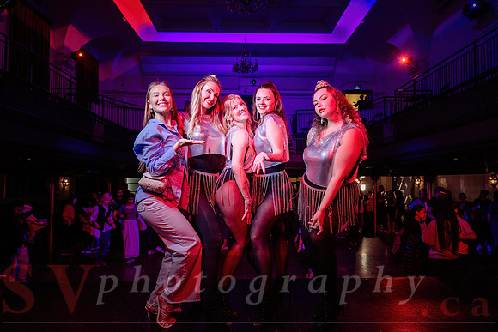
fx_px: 409
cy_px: 165
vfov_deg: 44.3
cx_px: 262
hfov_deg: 62.7
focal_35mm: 30
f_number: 4
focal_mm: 28
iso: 800
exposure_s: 1/60
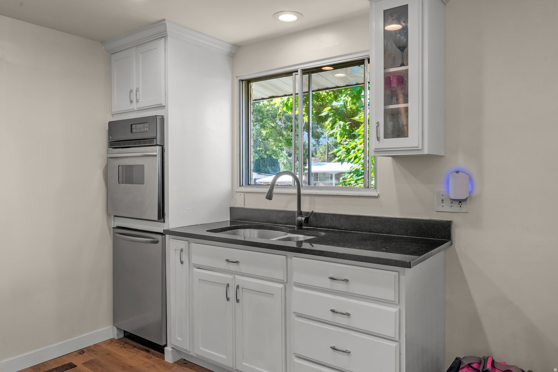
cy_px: 186
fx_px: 380
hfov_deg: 72.6
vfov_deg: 52.2
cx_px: 279
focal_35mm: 24
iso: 500
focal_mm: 24.5
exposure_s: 1/3
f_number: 8
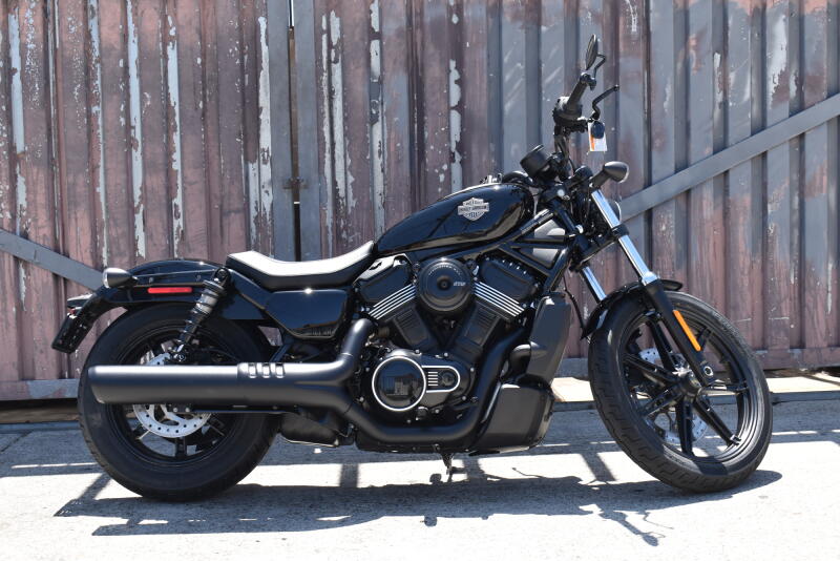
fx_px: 1225
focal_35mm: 52
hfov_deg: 37.8
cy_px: 280
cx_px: 420
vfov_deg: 25.8
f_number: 8
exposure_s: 1/250
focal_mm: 35
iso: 200
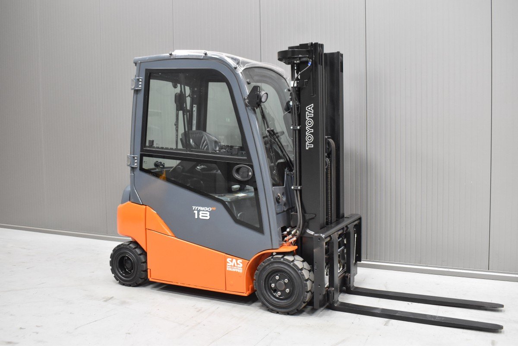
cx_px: 259
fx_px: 475
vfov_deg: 40.0
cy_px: 173
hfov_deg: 57.2
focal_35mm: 33
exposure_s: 1/25
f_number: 5
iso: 1600
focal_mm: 22
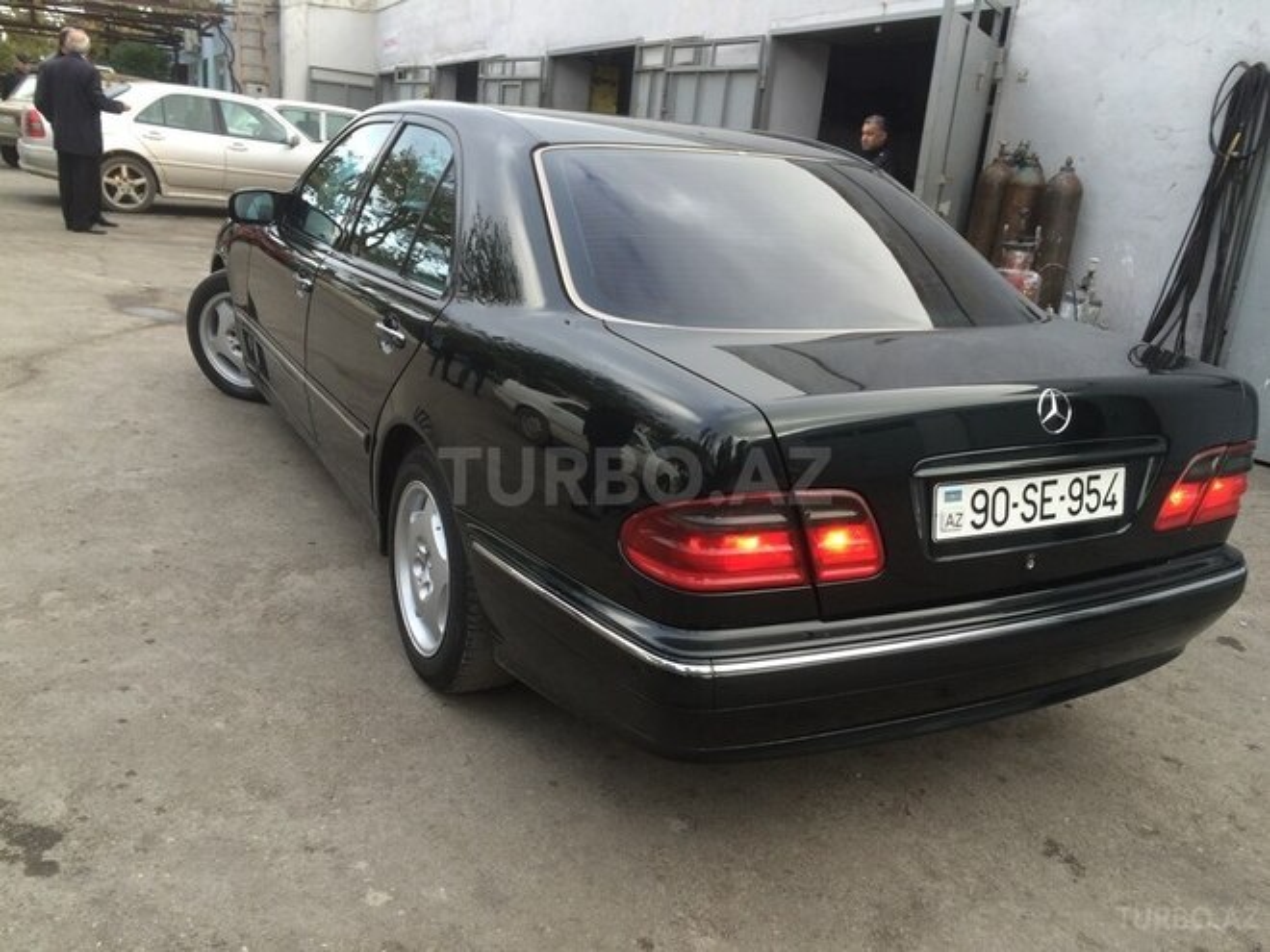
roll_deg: -5.2
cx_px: 635
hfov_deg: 61.7
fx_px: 1064
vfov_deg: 48.2
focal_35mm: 29
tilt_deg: -16.8
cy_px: 476
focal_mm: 4.15
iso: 32
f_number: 2.2
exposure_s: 1/118
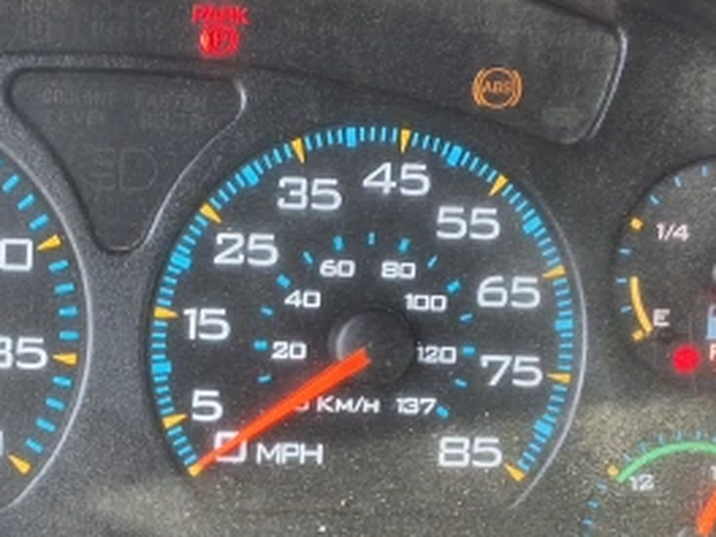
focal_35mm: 85
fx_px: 1758
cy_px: 426
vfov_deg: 17.2
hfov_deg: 22.4
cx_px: 46
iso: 40
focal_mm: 2.91
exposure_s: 1/120
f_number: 1.9
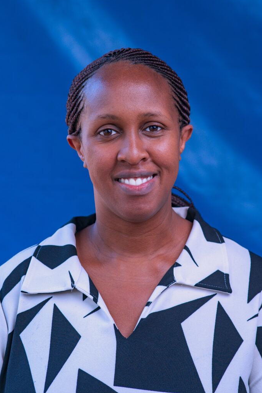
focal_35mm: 128
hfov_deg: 10.7
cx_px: 131
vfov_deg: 16.0
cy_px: 196
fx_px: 1398
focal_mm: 85
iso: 160
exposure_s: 1/200
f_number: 3.5
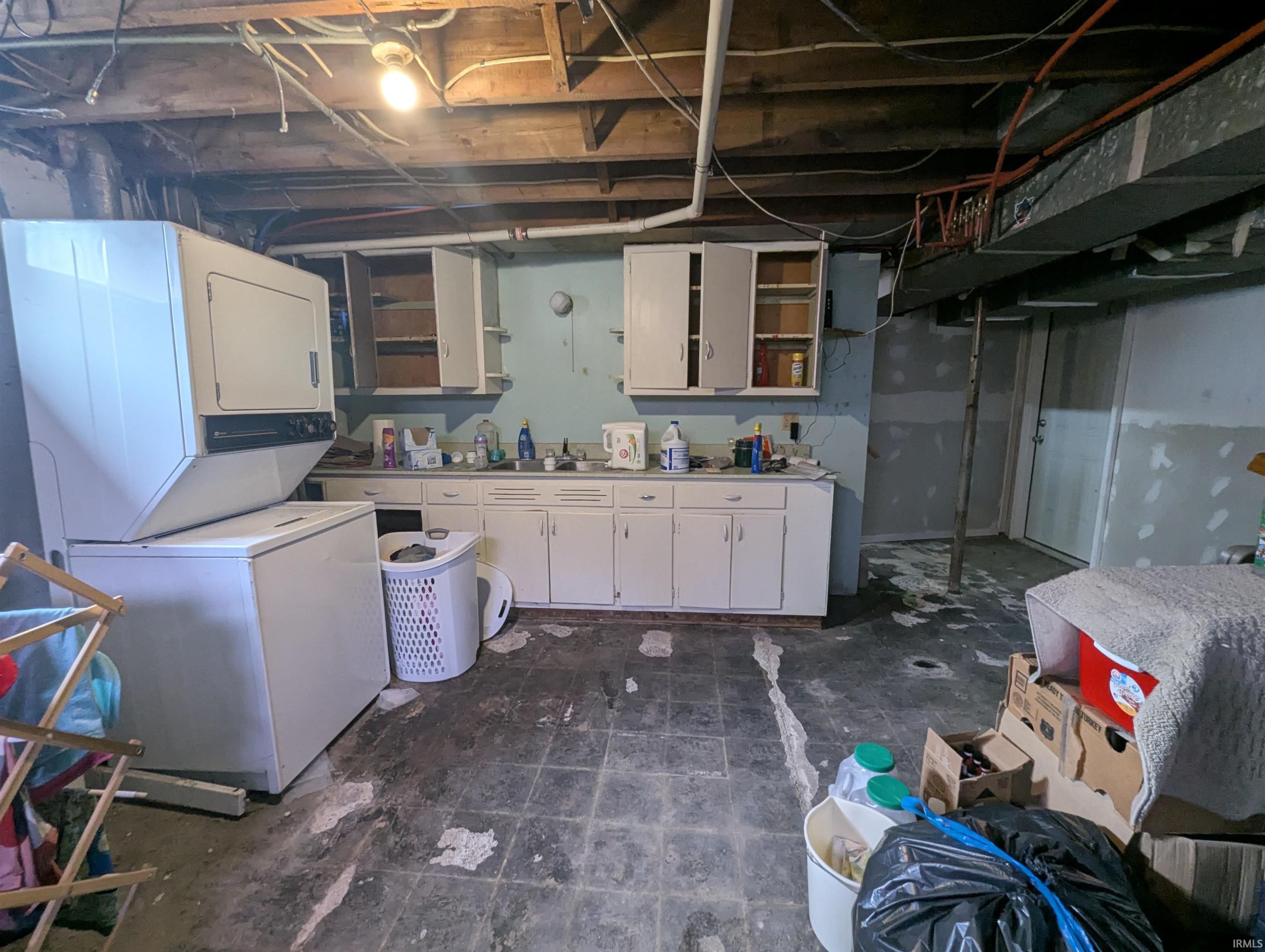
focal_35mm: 13
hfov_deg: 106.1
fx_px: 476
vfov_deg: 90.1
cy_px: 476
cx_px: 632
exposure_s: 1/24.1
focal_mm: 1.95
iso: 171
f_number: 2.2
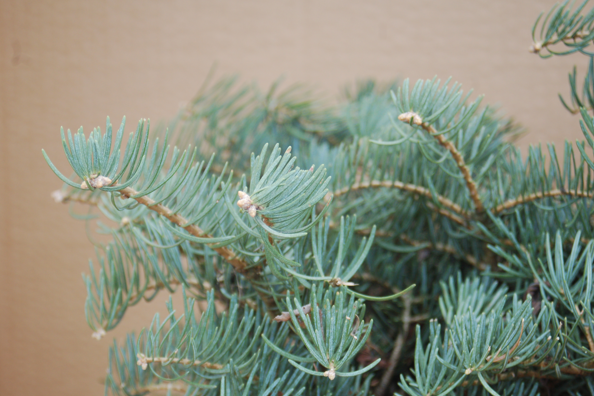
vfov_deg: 11.3
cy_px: 199
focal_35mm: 121
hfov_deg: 16.9
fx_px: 1996
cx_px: 299
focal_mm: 80
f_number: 5.6
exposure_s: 1/200
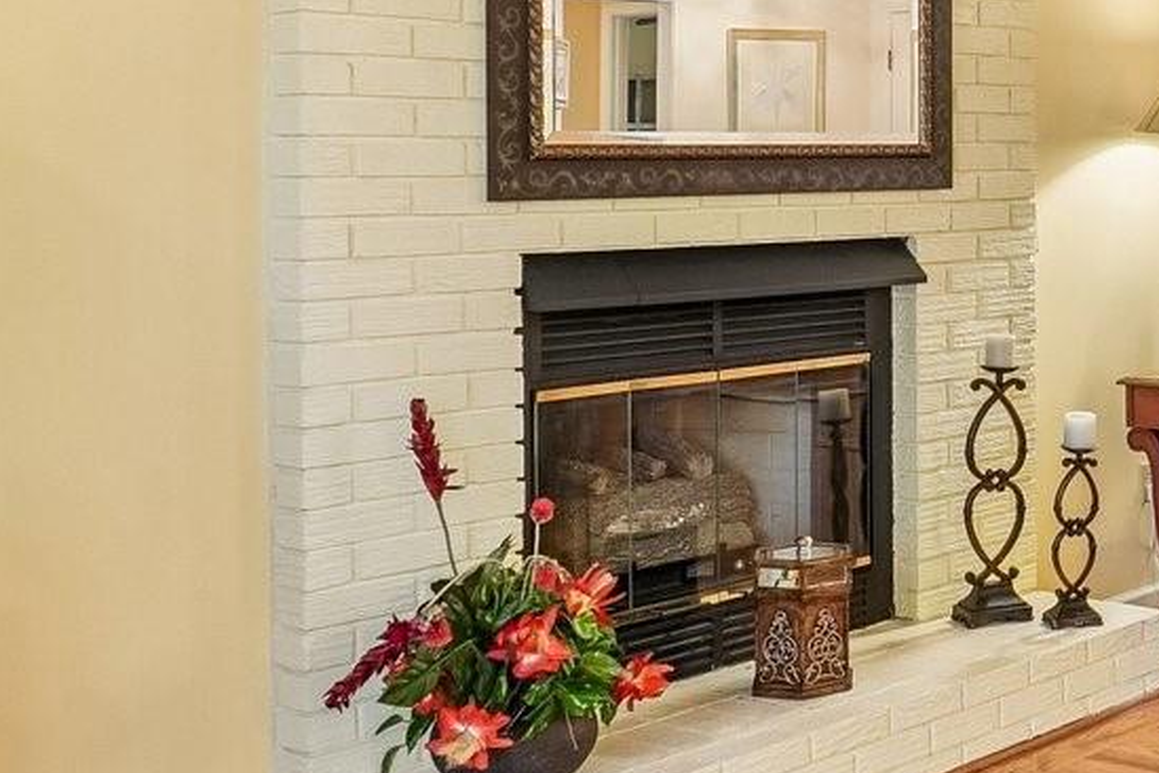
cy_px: 187
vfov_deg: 23.9
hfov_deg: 30.1
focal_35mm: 56
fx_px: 1803
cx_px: 1410
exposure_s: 1/5
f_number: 8
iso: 400
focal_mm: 10
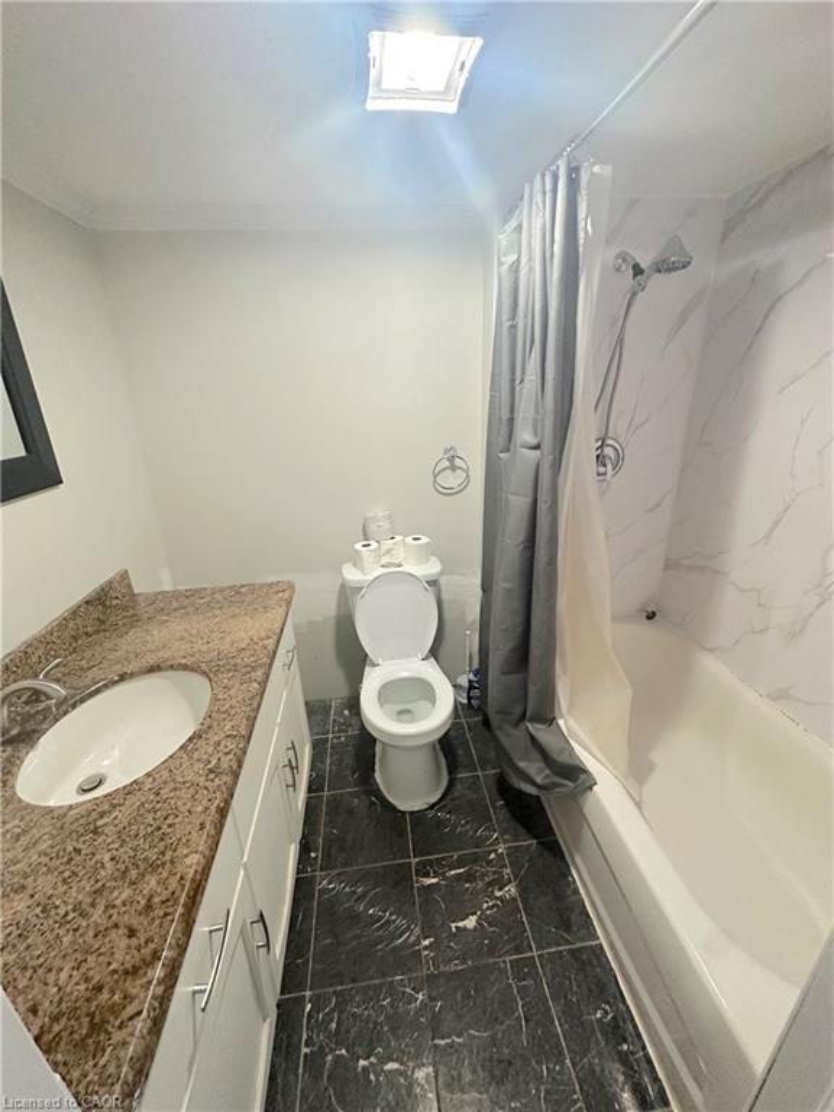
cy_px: 556
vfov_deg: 102.1
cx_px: 417
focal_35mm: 14
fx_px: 450
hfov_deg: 85.7
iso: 400
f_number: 2.2
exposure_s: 1/60
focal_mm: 2.22
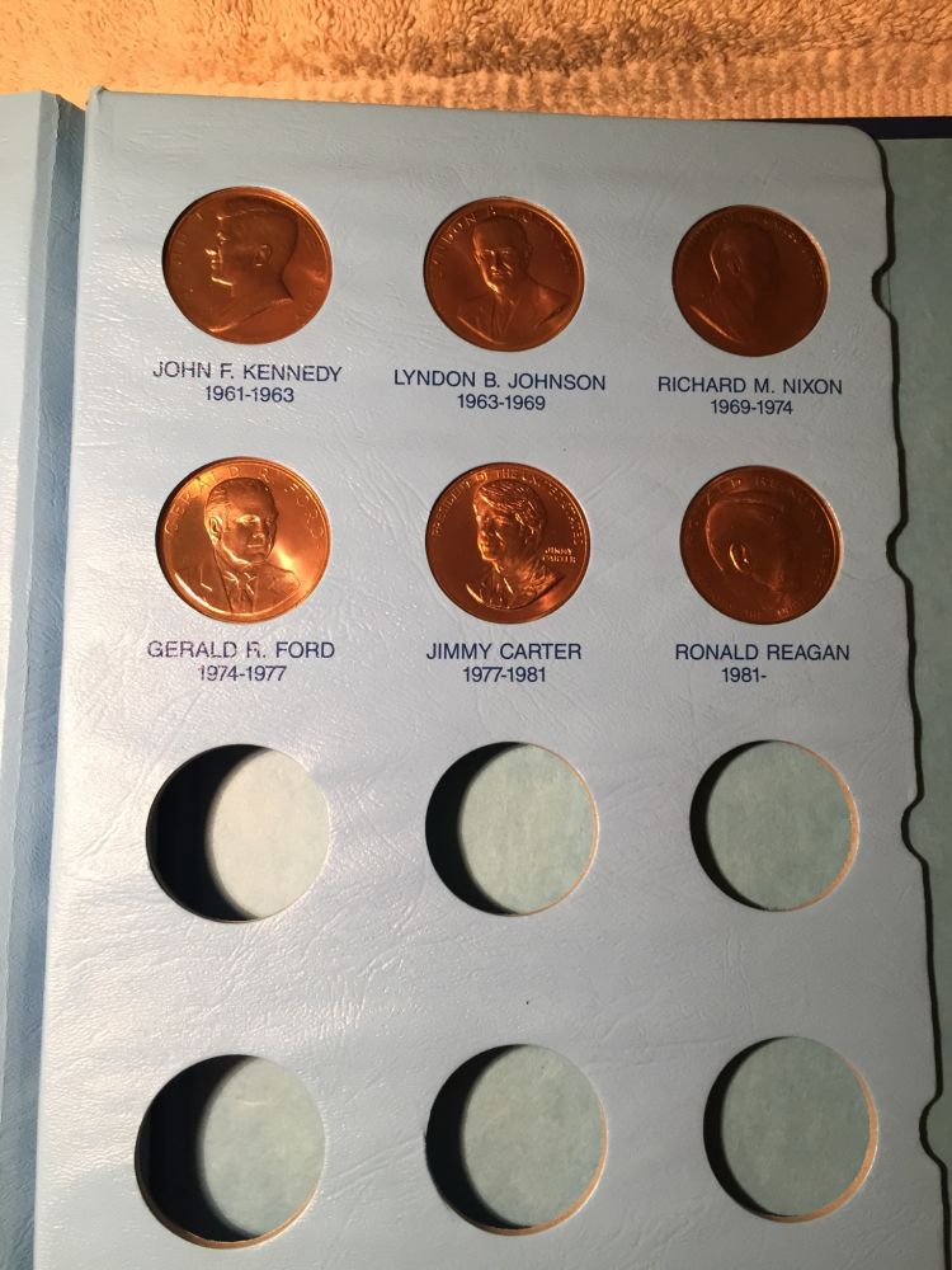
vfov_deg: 61.7
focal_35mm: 29
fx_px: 1063
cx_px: 476
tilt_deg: -80.6
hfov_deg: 48.2
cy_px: 635
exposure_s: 1/33
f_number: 2.2
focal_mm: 4.15
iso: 40
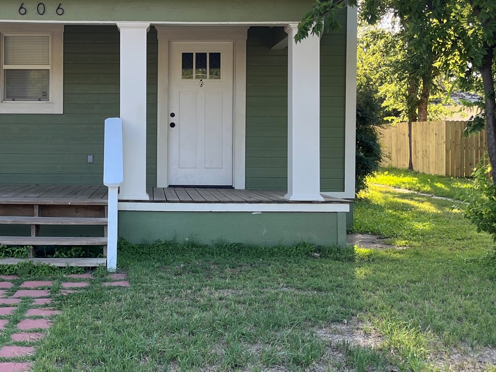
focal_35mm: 54
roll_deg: +0.2
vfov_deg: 27.0
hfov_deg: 34.7
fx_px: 774
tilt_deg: -0.7
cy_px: 146
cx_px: 122
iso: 50
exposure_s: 1/432
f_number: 1.6
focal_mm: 5.1
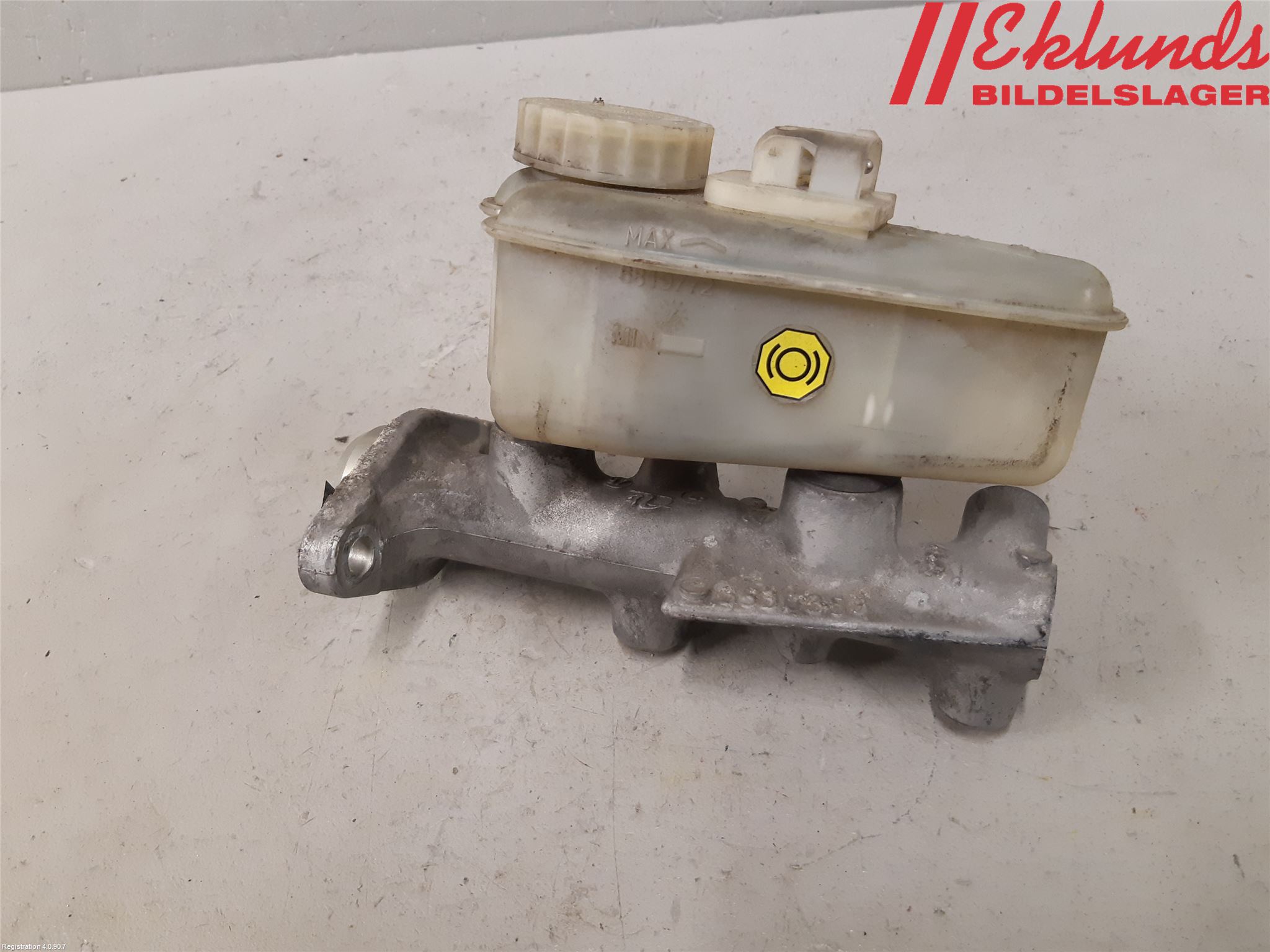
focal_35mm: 26
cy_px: 476
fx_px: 954
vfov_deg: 53.1
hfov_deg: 67.3
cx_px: 635
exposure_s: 1/50
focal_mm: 3.93
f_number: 1.7
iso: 200
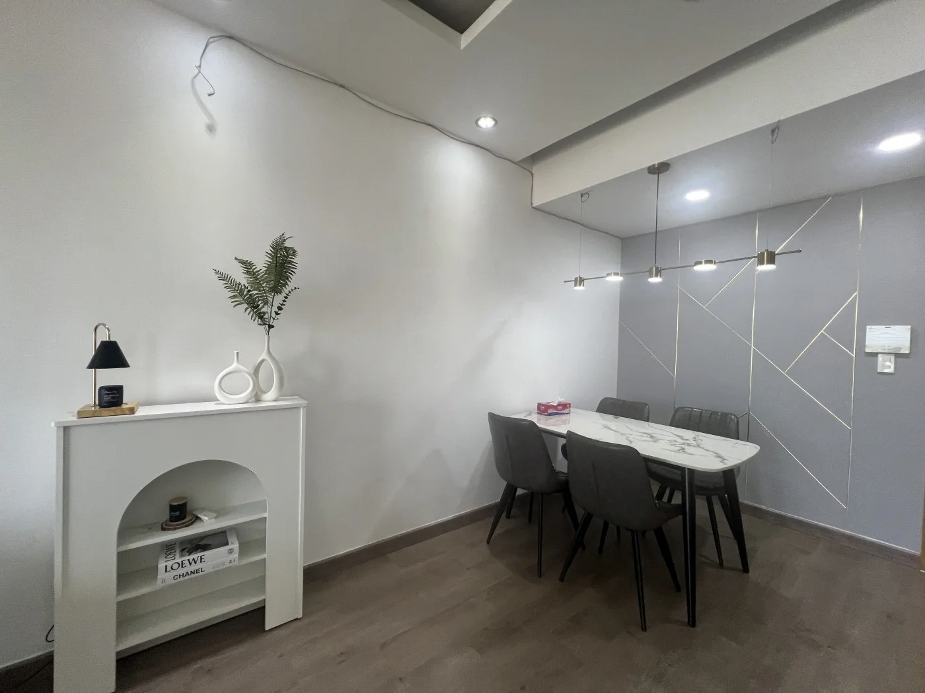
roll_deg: -1.6
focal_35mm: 13
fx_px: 347
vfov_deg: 89.9
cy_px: 346
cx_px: 462
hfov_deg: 106.2
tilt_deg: -0.1
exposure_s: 1/100
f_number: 1.8
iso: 125
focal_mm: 1.57
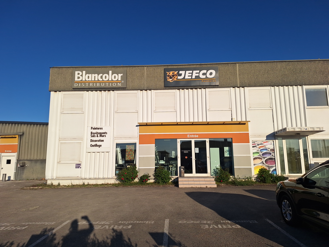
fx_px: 219
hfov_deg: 73.9
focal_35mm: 23
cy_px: 124
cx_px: 164
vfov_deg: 58.9
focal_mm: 5.54
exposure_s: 1/4505
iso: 25
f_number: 1.8
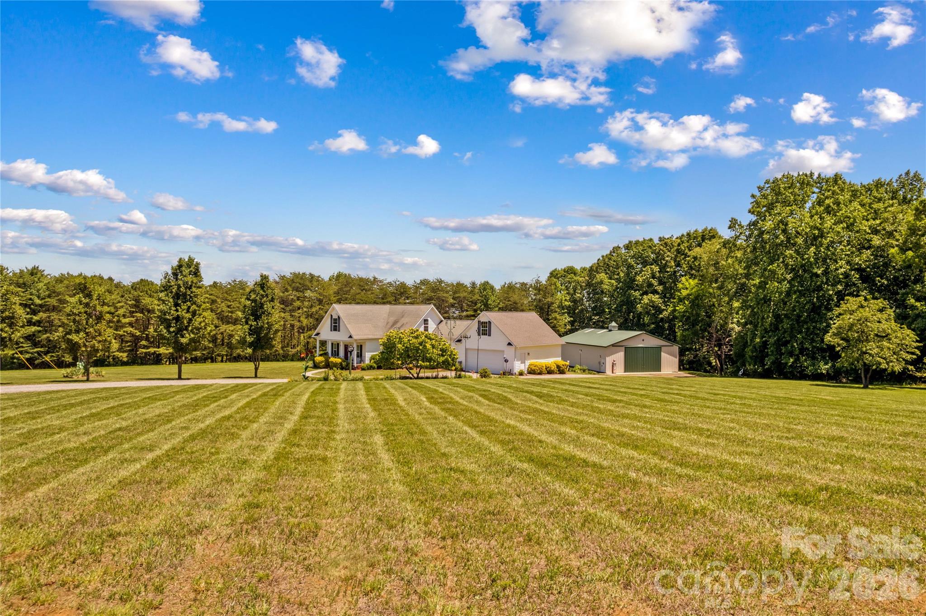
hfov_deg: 78.6
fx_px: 566
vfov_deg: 57.2
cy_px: 308
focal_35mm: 22
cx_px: 463
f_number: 2.8
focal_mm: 8.38
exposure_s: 1/1250
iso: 110
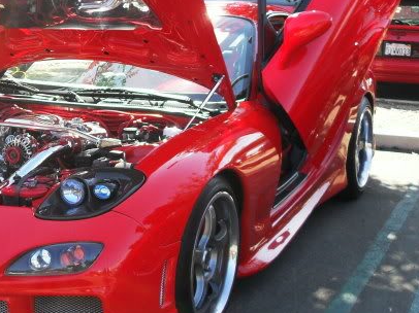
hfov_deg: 27.8
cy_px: 140
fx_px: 835
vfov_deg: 21.3
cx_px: 109
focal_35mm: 69
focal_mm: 6.2
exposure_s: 1/350
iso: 100
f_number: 2.8
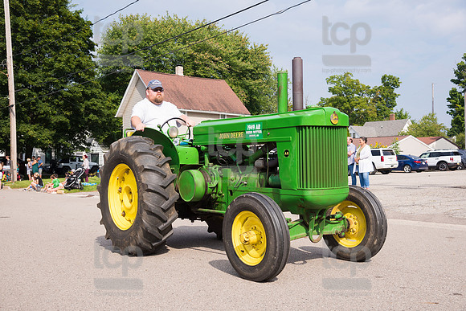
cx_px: 233
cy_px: 156
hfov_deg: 48.4
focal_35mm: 40
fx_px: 518
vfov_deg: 33.4
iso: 180
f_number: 6.3
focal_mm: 40
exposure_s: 1/500
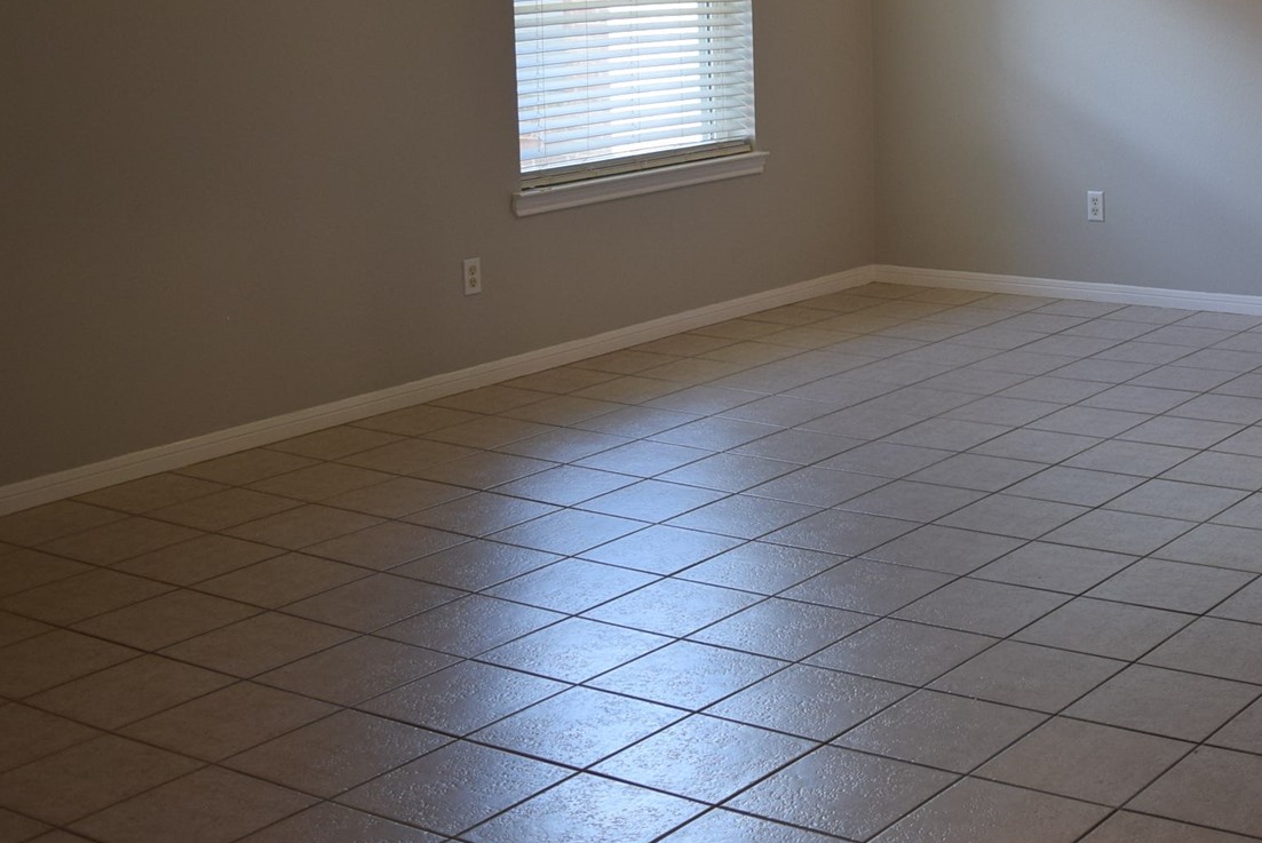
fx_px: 2070
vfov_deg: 22.4
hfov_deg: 31.9
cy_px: 74
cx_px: 1186
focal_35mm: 59
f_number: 4.5
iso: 400
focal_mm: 20
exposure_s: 1/80
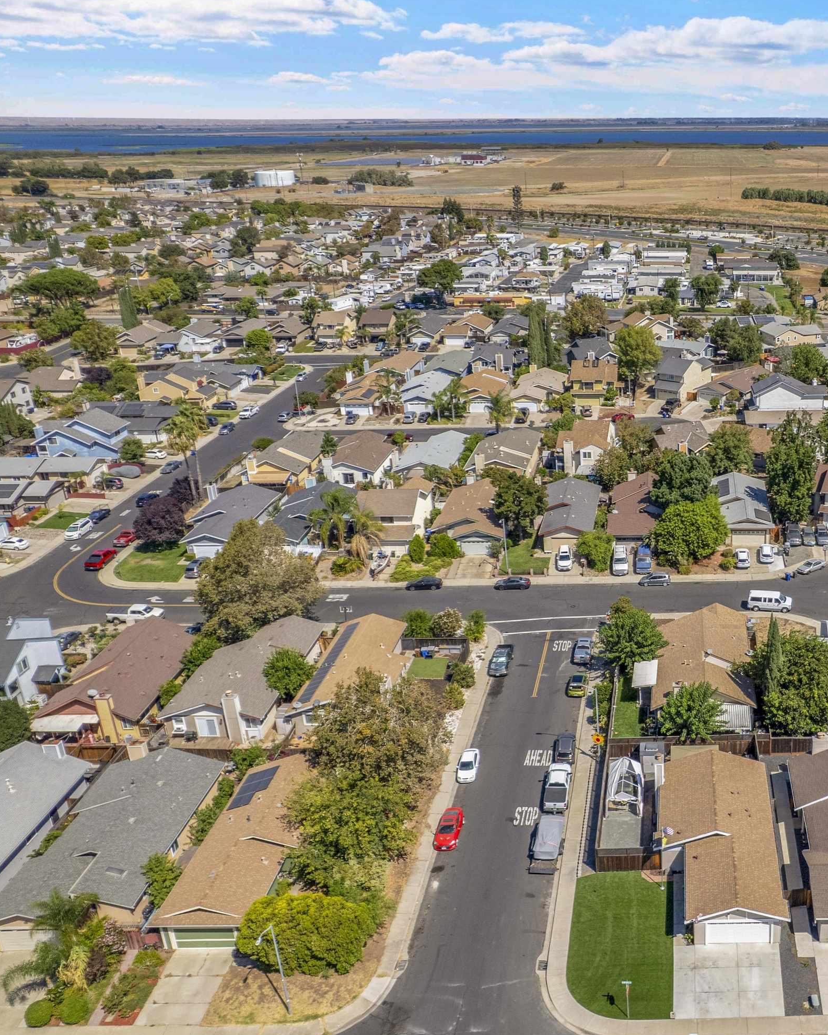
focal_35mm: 32
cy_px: 531
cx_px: 699
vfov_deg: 55.7
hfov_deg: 43.0
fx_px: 980
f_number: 2.8
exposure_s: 1/500
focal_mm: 8.38
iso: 120
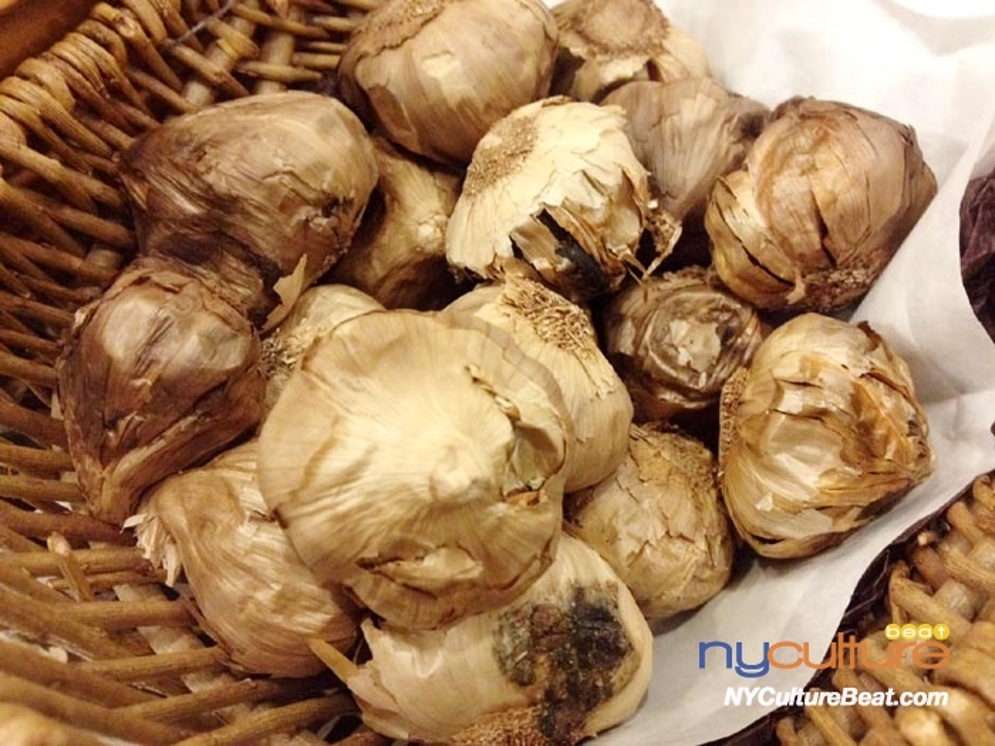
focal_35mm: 35
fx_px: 1006
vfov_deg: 40.7
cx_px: 498
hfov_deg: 52.6
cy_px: 373
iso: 400
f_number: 2.4
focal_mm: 4.28
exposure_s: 1/15
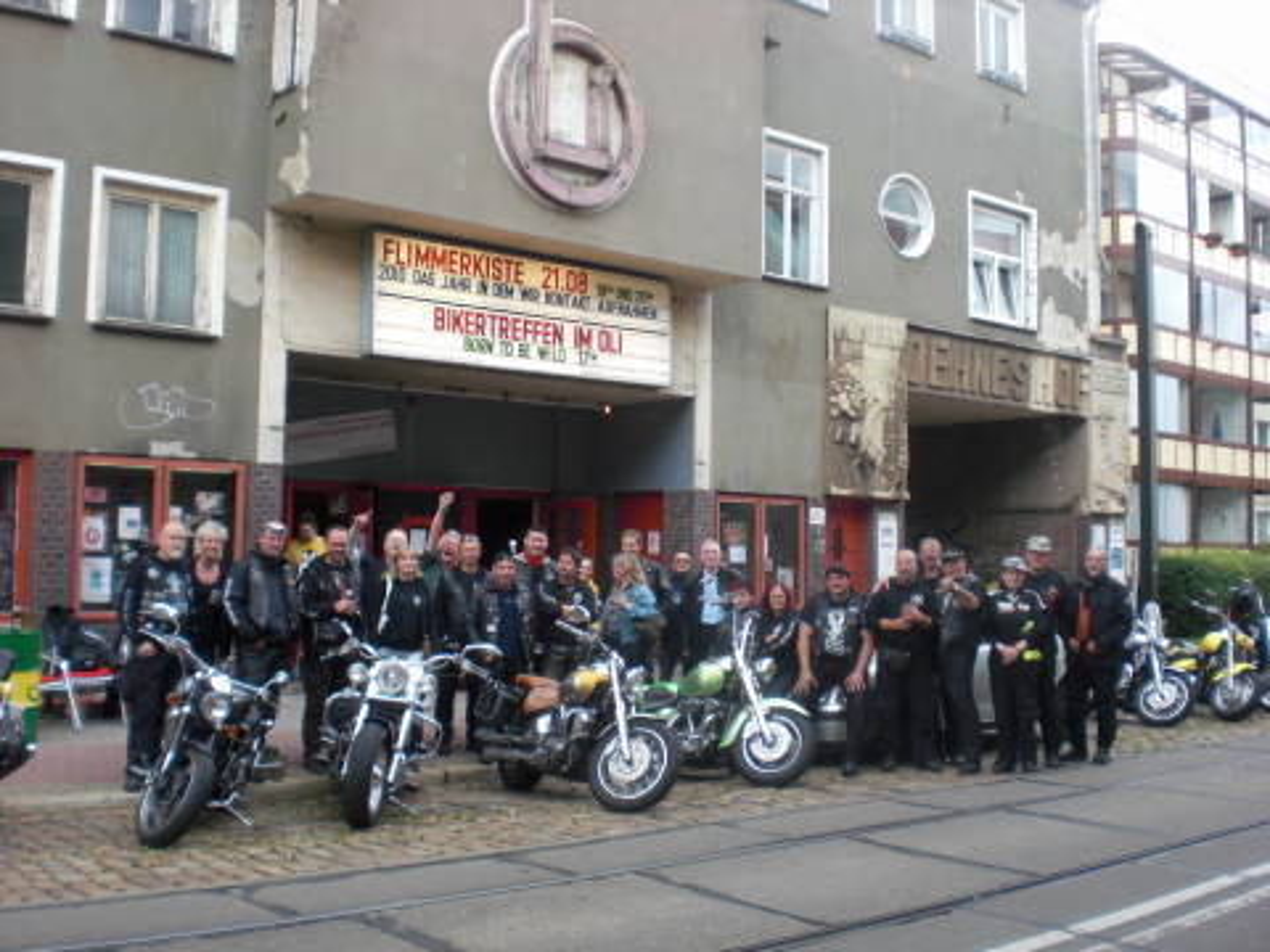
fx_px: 1394
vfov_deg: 37.7
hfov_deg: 49.0
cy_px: 476
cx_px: 635
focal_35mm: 38
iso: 100
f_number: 3.1
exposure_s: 1/100
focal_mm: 6.3
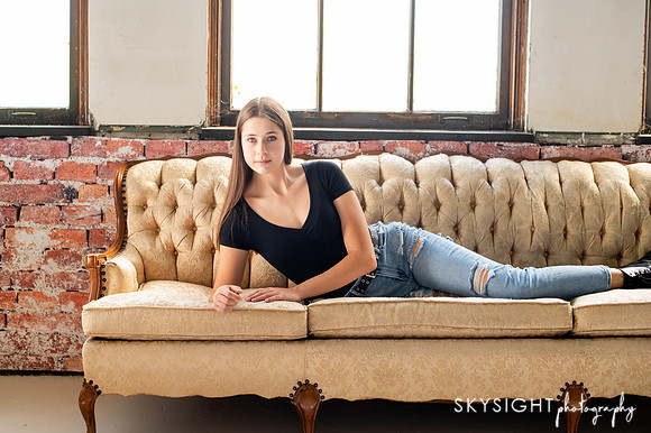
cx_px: 299
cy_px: 196
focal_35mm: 55
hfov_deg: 36.2
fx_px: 994
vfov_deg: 24.6
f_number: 3.2
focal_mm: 50
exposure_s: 1/200
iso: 640
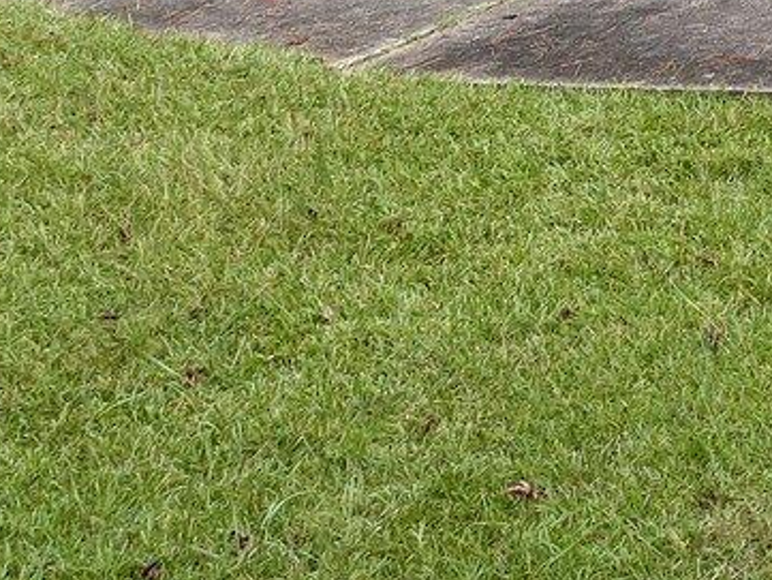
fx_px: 3034
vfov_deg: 9.6
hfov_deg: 11.1
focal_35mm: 136
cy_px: -857
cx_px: 2089
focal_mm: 12.29
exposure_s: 1/30
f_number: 2.8
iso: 130
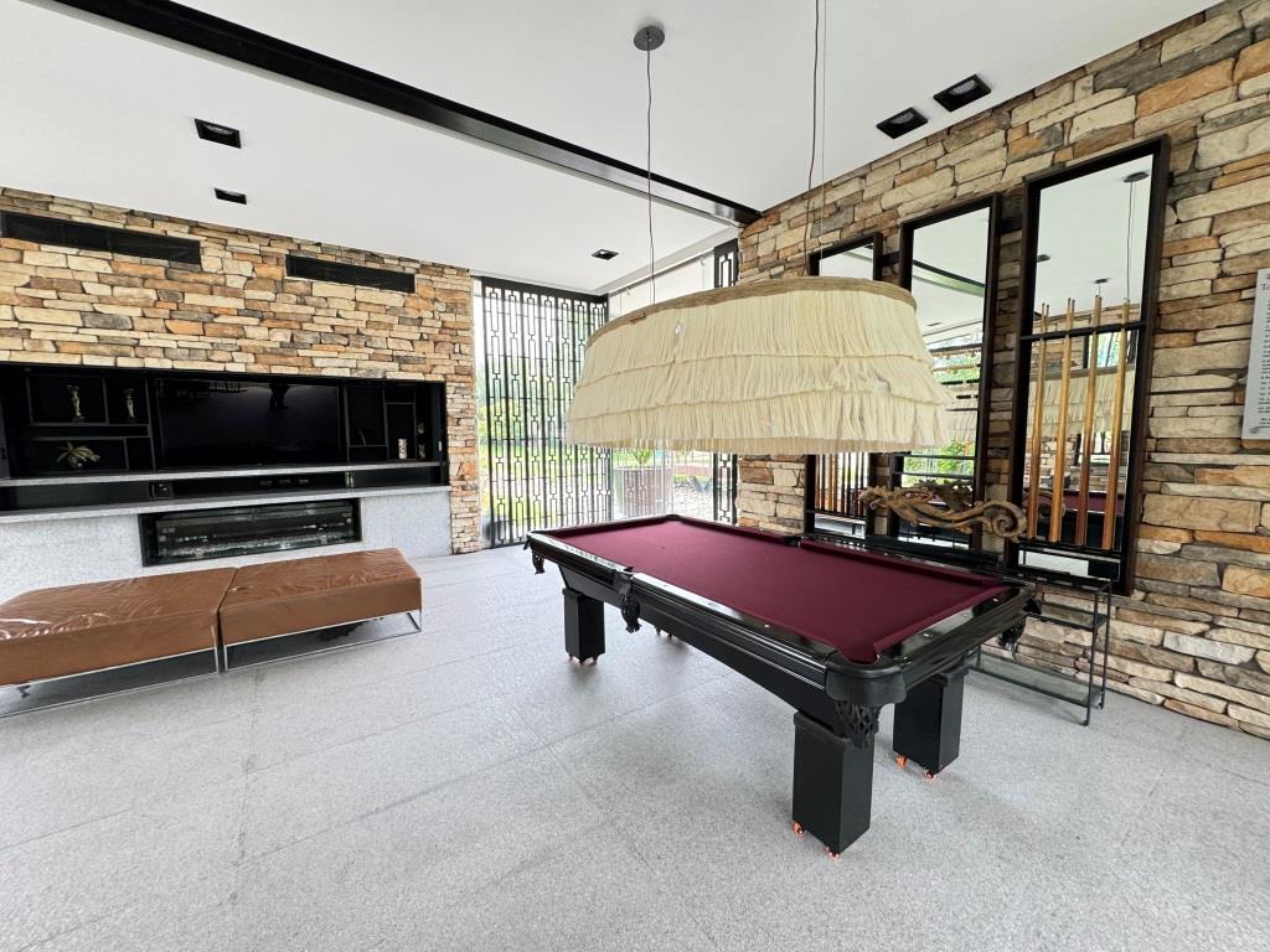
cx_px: 635
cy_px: 476
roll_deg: +3.0
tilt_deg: -5.0
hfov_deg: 102.1
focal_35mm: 14
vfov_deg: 85.7
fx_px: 514
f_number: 2.2
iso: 100
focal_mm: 2.22
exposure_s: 1/99
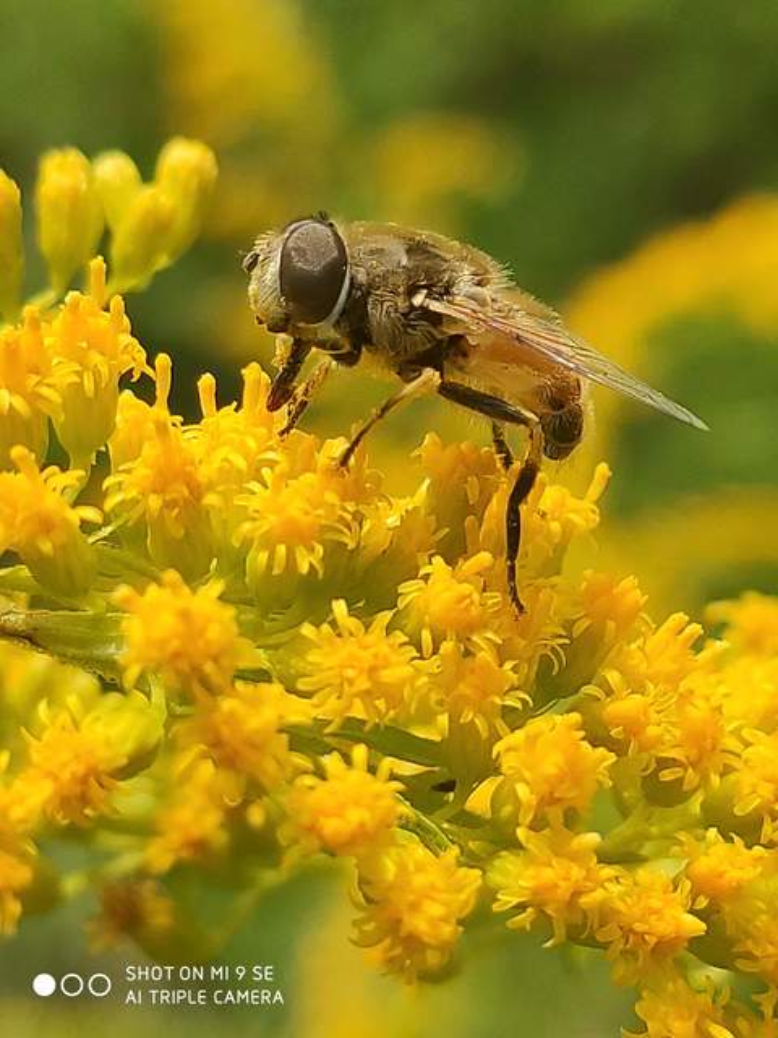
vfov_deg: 67.3
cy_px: 519
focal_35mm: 26
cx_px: 389
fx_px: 779
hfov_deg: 53.1
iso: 112
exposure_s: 1/1593
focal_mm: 4.77
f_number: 1.75
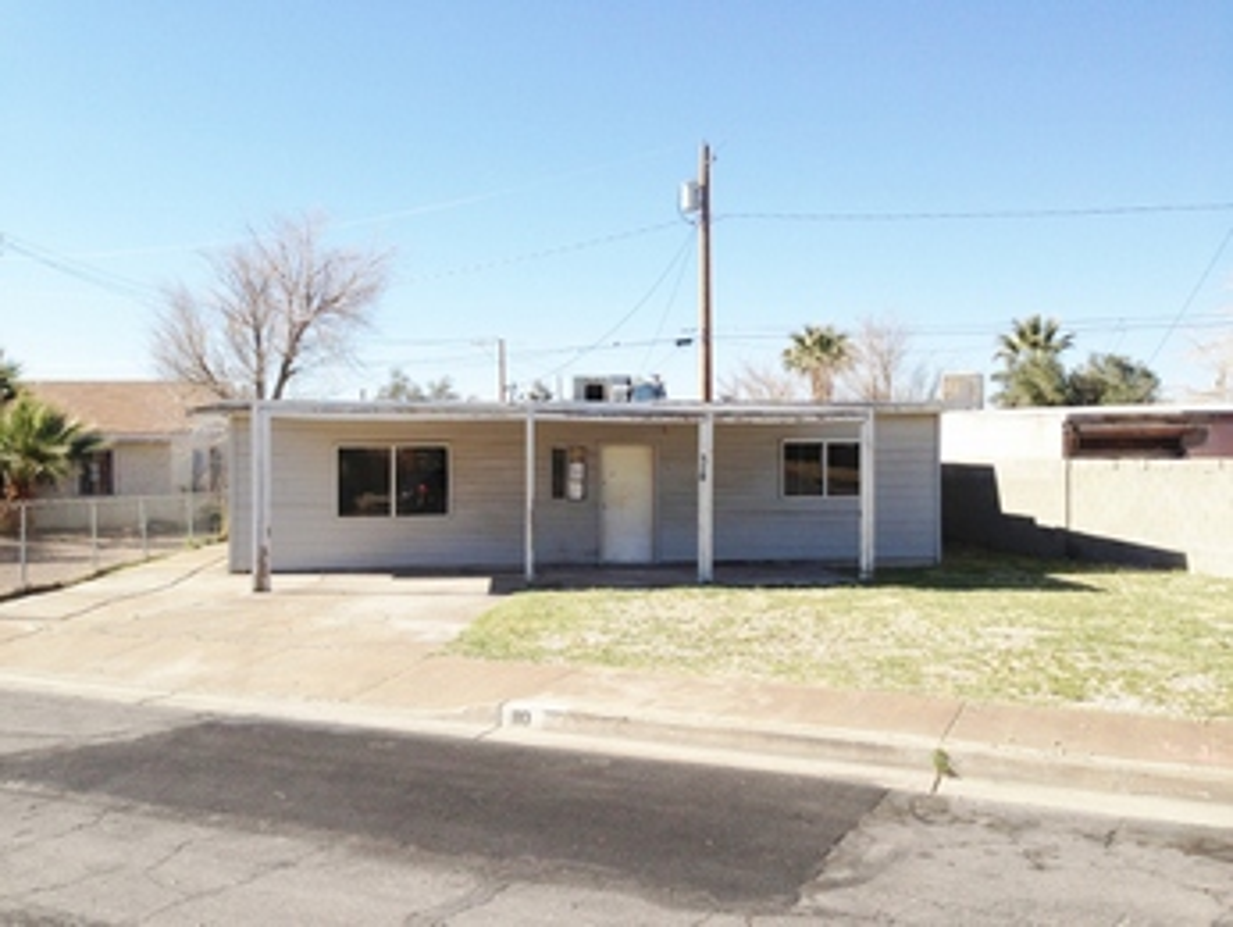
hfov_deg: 55.3
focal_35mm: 33
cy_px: 464
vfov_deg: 43.0
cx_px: 616
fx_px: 1176
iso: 50
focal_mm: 4.13
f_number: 2.4
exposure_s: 1/1550
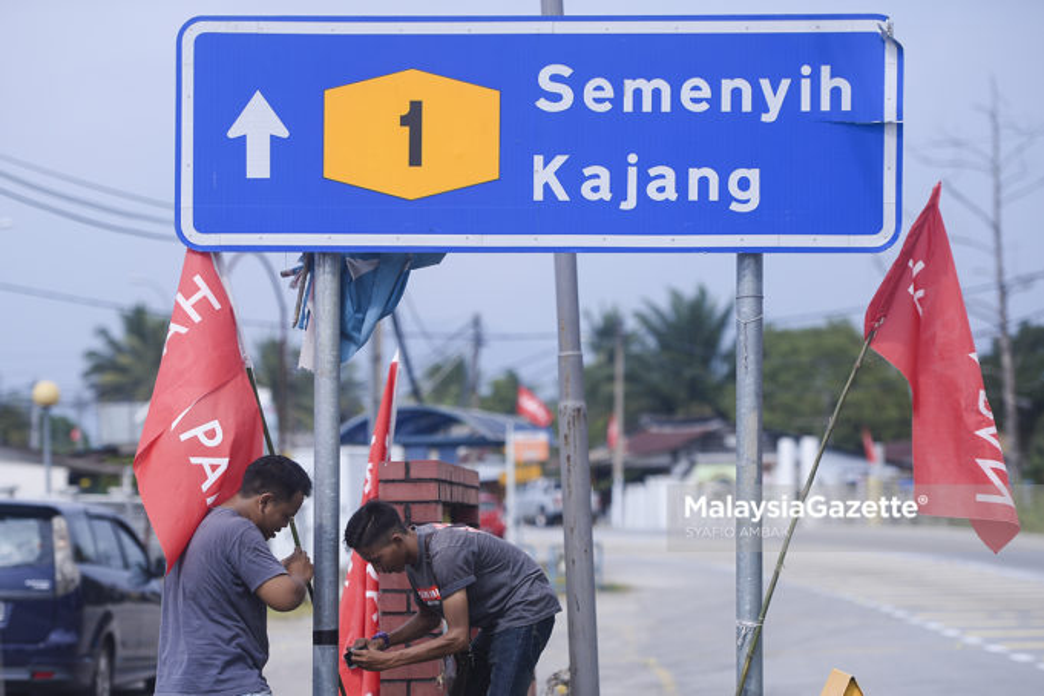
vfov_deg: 12.2
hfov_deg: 18.3
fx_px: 3248
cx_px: 522
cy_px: 348
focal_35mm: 112
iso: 100
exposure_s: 1/2500
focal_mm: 112
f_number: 3.2
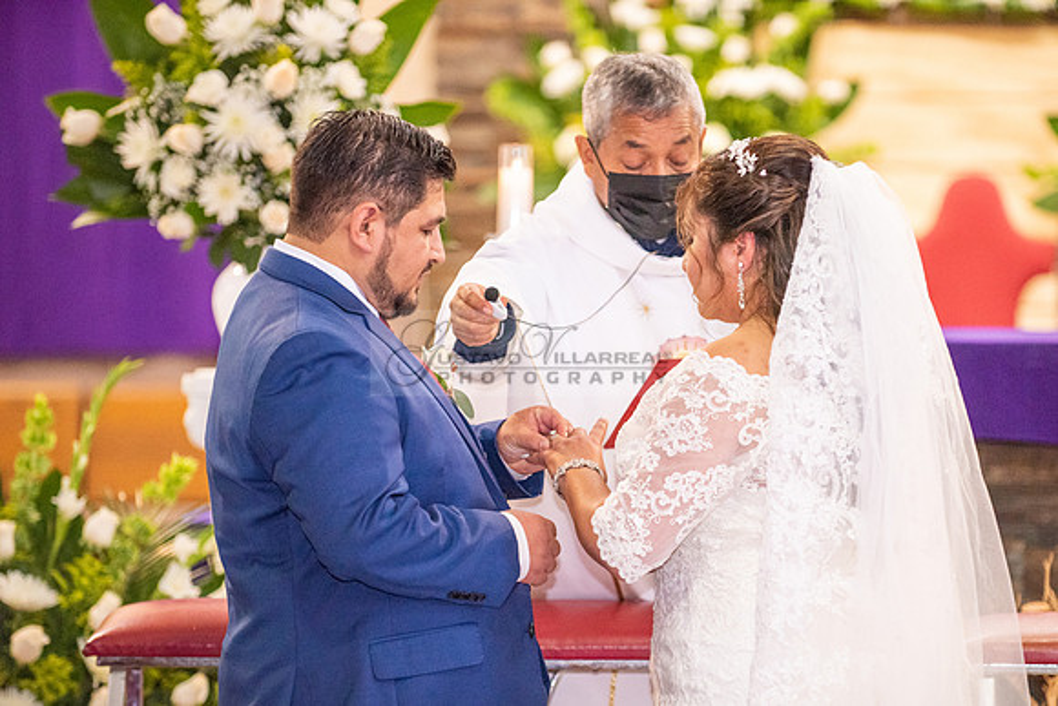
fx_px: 5751
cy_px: 446
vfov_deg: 7.0
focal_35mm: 196
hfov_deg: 10.5
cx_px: 667
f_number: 2.8
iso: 2000
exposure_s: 1/160
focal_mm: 155
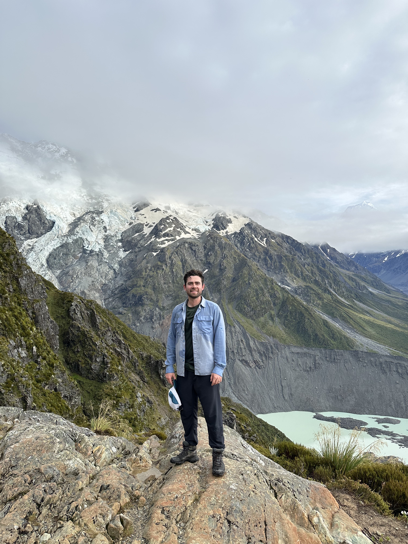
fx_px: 377
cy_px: 272
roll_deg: +0.9
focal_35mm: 24
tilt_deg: +1.0
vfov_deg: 71.6
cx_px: 204
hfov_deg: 56.8
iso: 80
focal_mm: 6.86
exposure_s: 1/3247
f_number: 1.78
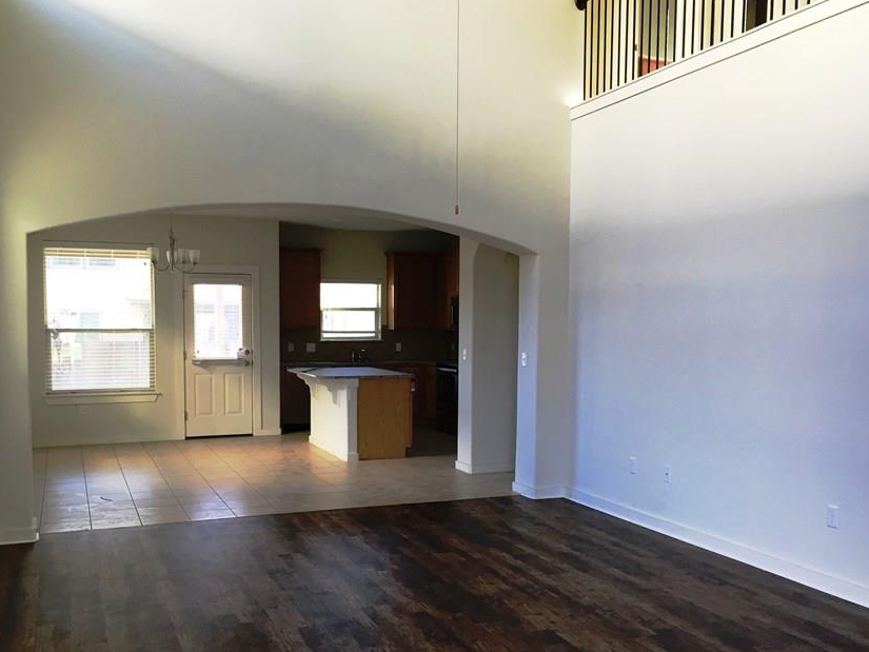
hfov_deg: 51.3
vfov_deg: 39.6
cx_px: 453
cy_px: 375
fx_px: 904
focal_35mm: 36
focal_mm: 4.15
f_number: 2.2
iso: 32
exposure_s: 1/30
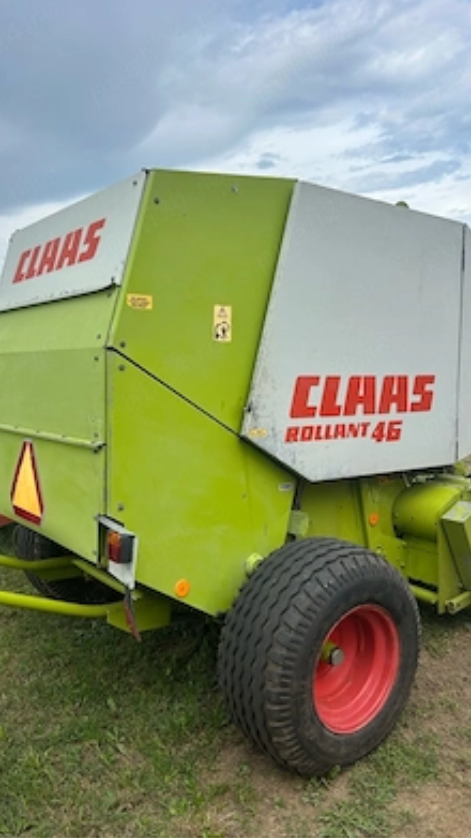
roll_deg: +8.5
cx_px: 199
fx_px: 644
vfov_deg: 66.1
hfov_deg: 40.1
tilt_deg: -6.4
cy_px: 411
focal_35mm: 29
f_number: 1.5
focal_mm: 5.7
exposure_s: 1/2008
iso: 50
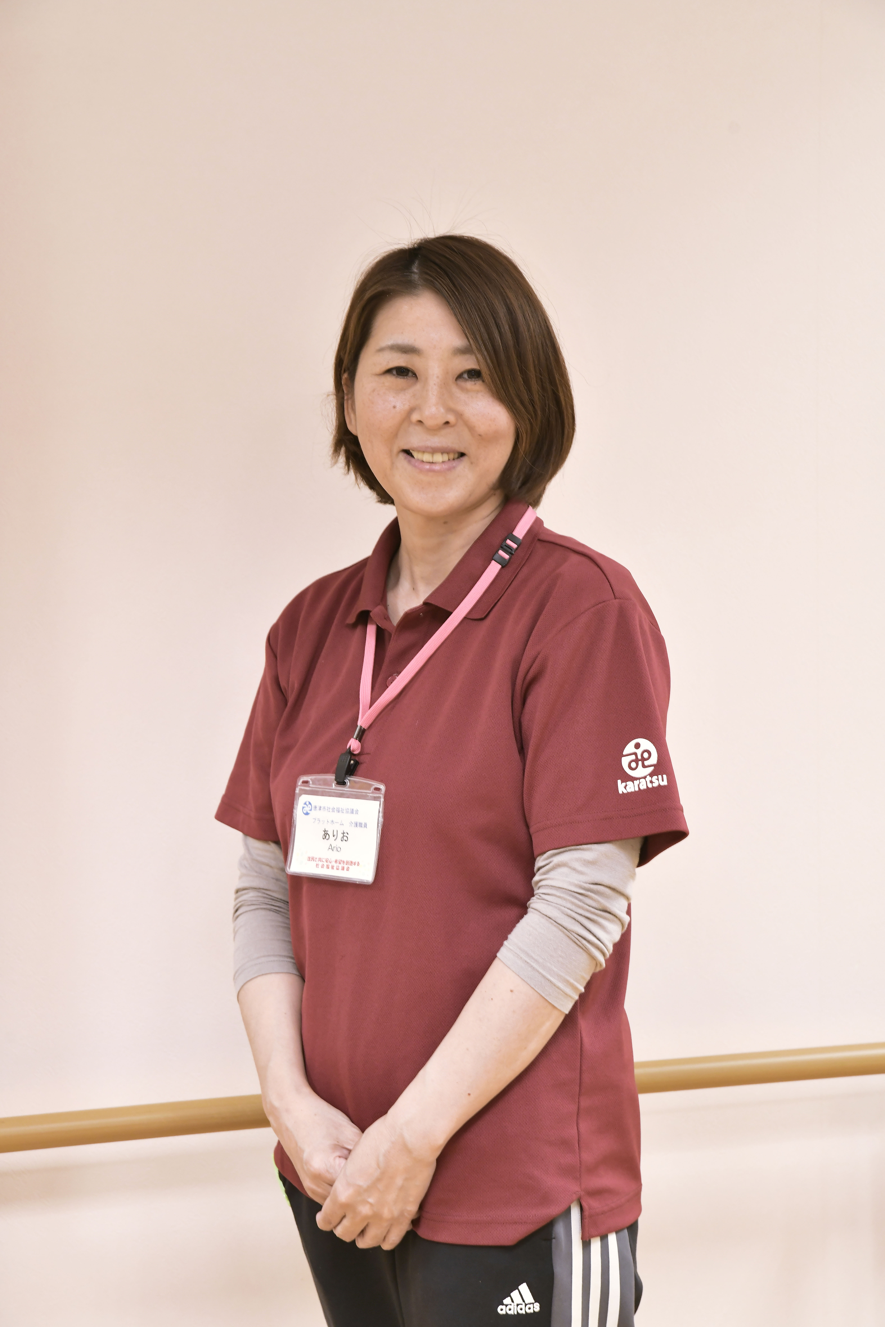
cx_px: 442
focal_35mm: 75
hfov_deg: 18.2
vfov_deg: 27.0
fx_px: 2765
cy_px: 664
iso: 1600
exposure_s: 1/50
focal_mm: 75
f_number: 8
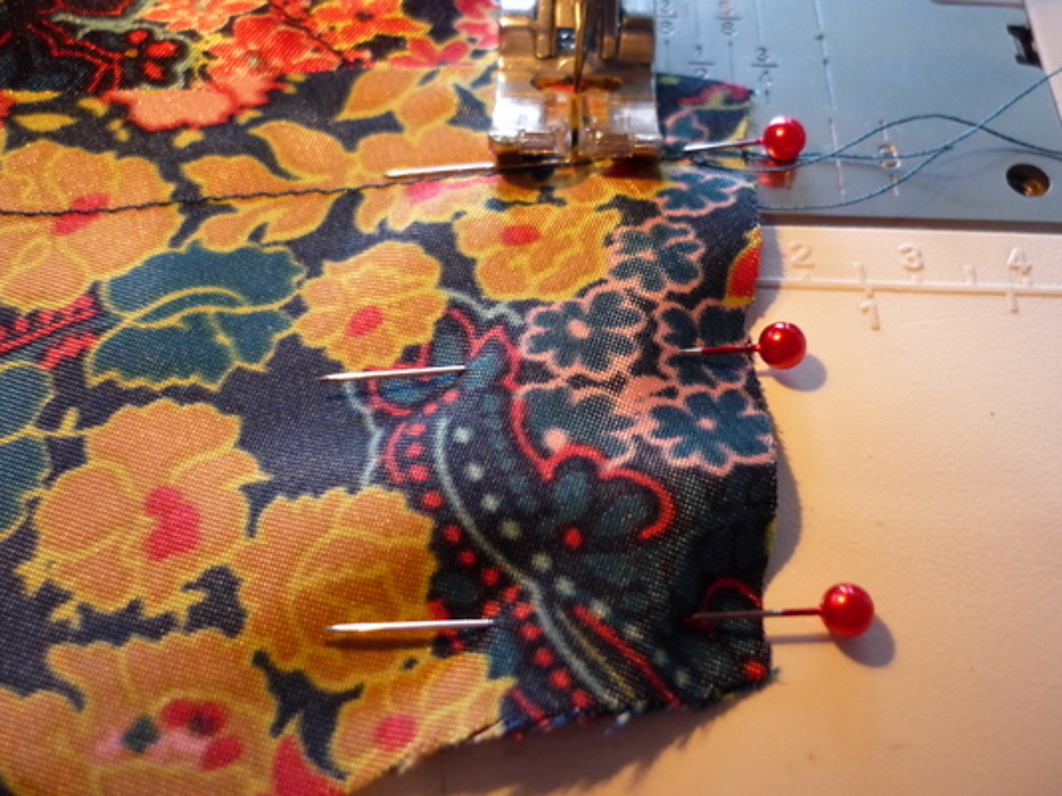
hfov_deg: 50.1
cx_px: 550
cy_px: 357
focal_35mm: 37
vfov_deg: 38.6
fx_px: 1135
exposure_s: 1/30
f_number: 2.8
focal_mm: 5.5
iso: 200
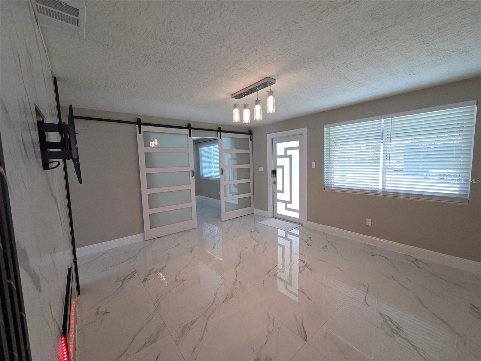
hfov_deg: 106.2
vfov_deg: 89.9
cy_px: 180
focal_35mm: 13
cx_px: 240
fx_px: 181
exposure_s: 1/60
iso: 100
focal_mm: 2.2
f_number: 2.2
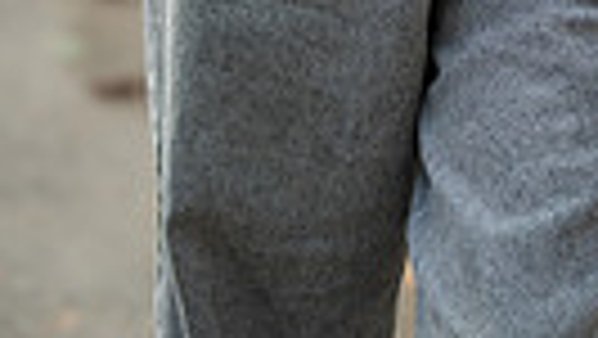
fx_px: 3030
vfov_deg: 5.9
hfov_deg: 11.2
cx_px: 585
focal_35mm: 191
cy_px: -649
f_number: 2.2
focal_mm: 54
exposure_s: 1/320
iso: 125
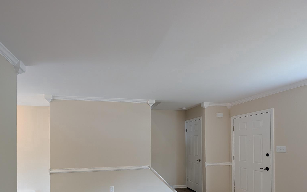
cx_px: 133
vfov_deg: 64.4
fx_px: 142
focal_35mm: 17
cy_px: 141
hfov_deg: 93.8
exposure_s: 1/24
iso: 77
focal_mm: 2.02
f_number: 1.7
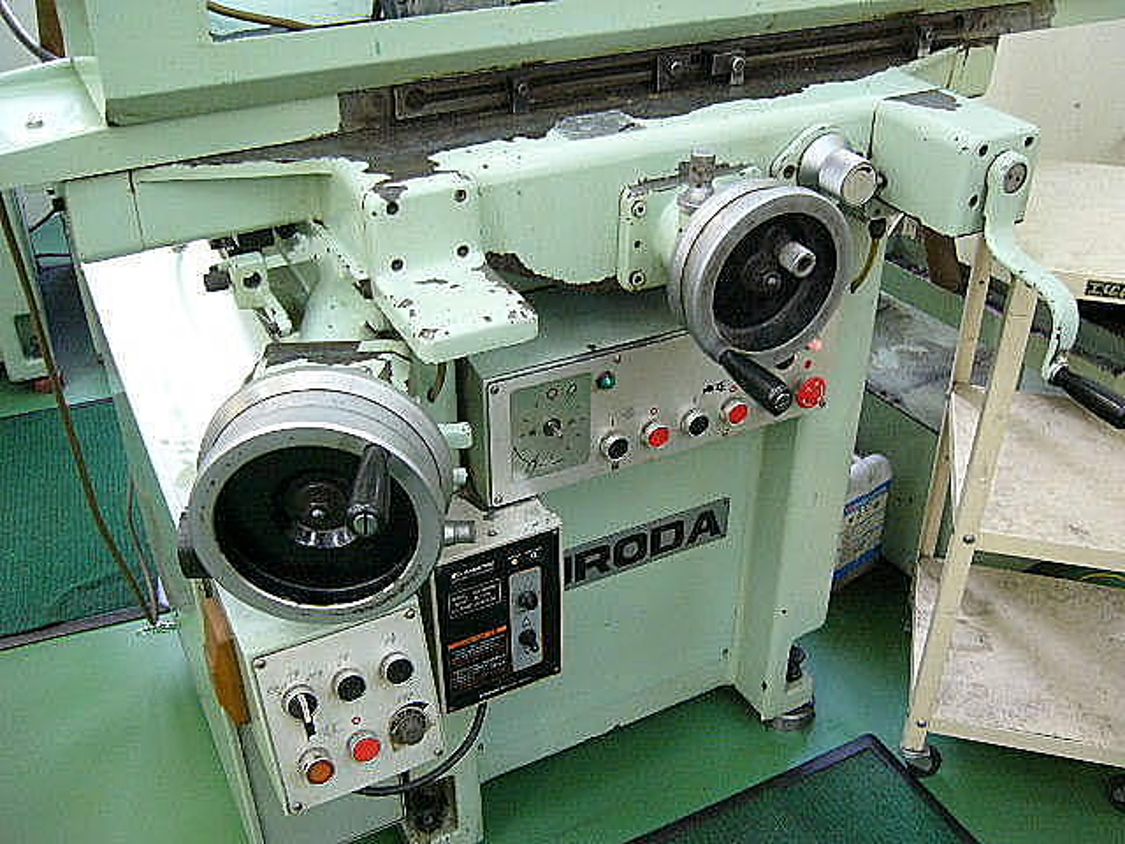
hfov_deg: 52.6
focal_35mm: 35
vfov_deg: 40.7
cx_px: 562
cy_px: 422
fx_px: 1137
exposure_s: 1/15
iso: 200
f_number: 2.8
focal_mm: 5.8
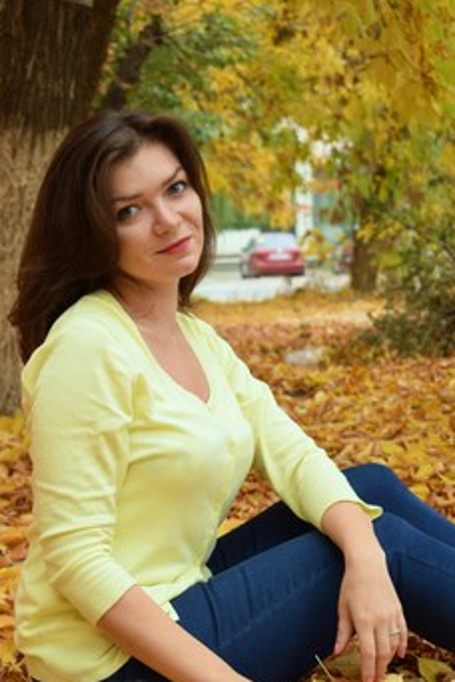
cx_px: 170
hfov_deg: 16.4
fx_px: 1573
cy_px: 421
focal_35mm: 83
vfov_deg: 24.4
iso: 100
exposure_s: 1/50
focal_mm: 42
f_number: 5.6
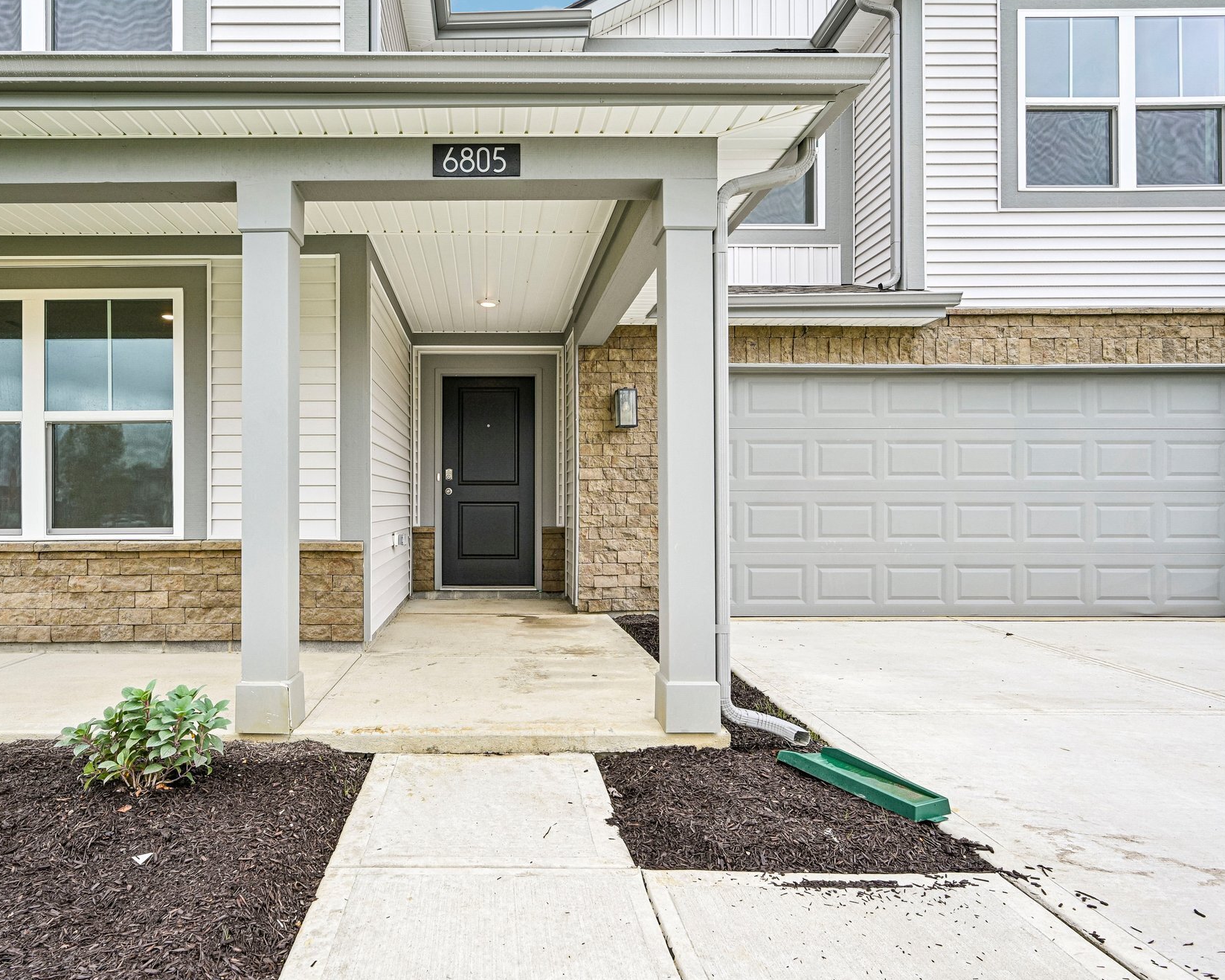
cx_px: 483
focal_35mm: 22
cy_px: 502
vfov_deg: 64.1
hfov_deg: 75.2
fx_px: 783
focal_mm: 18.5
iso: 100
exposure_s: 1/40
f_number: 8
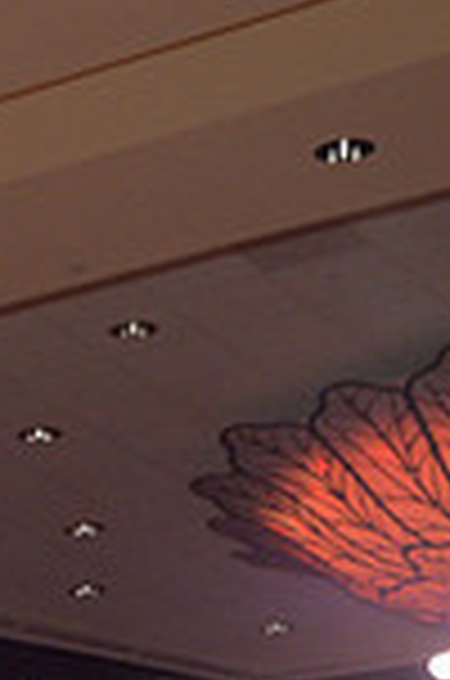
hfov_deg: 7.3
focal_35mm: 184
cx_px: -277
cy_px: 1297
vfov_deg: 10.4
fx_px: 3466
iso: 2000
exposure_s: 1/250
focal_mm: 48
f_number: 5
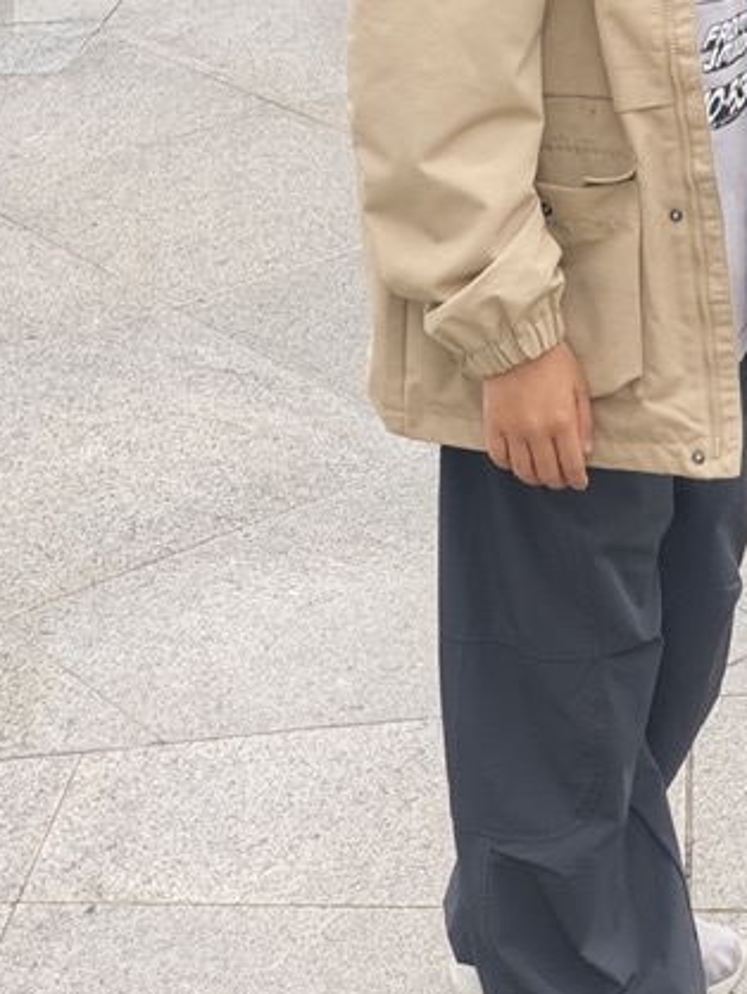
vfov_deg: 19.1
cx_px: 785
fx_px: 2529
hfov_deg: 16.4
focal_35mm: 88
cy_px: -552
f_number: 1.42
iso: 50
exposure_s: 1/101
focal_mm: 6.68
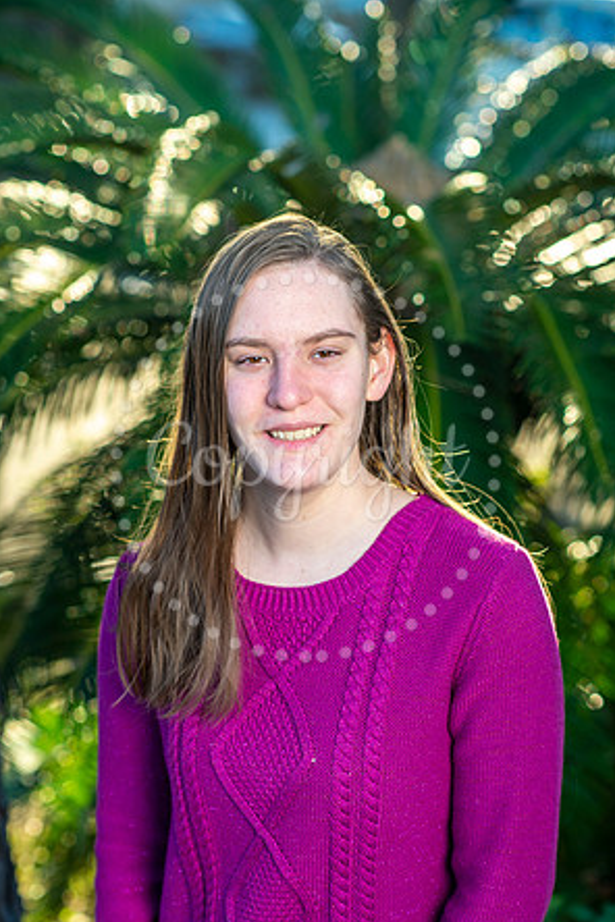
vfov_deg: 23.6
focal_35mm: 86
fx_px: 2204
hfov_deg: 15.9
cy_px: 465
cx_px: 306
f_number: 3.5
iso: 200
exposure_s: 1/200
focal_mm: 85
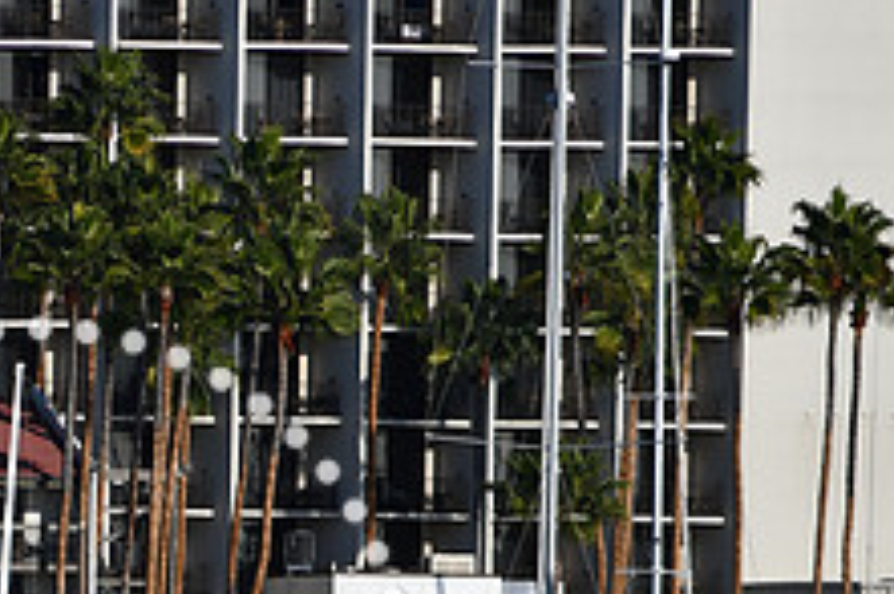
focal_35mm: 609
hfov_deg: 3.4
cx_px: 32
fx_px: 15112
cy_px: 697
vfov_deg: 2.3
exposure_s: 1/1600
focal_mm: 155
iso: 200
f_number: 7.1
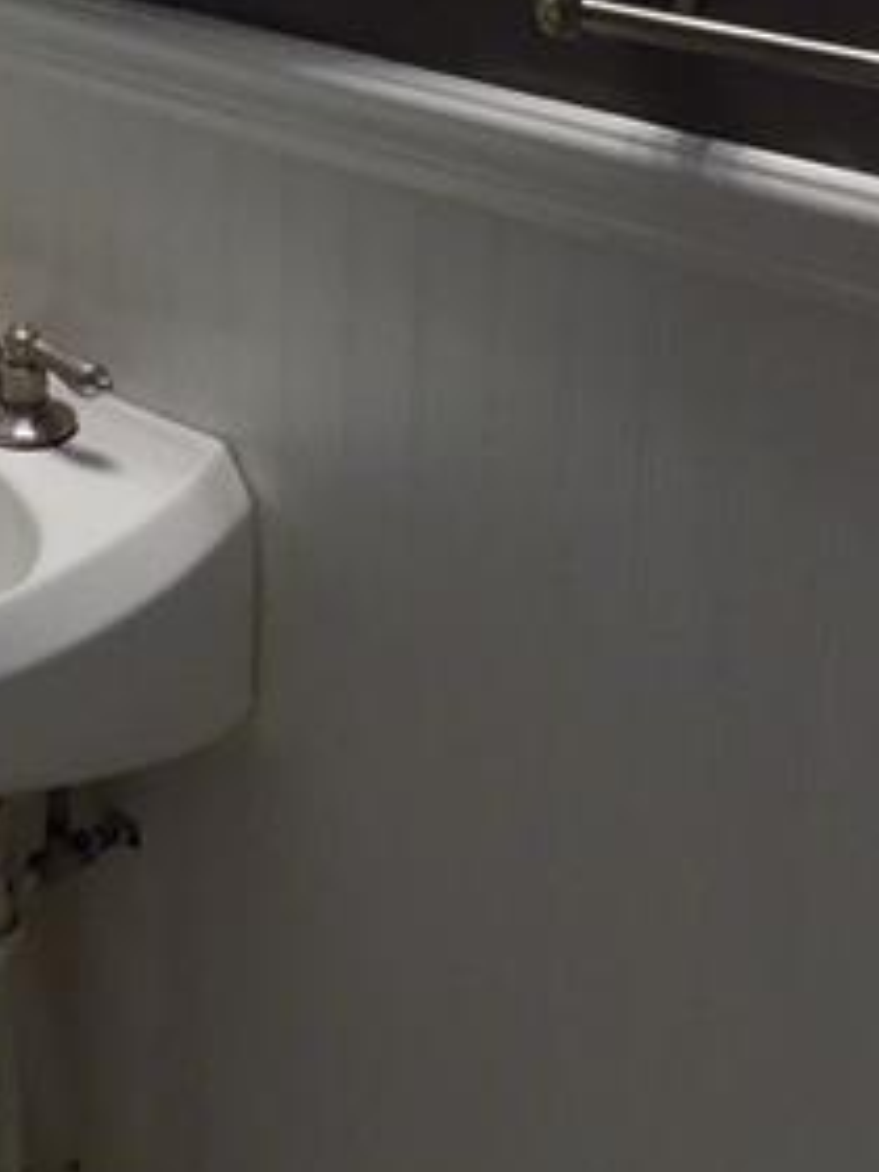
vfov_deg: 28.3
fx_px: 2133
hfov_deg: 22.7
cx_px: 80
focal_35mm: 63
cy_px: -80
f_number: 3.1
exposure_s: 1/30
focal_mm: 4
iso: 320
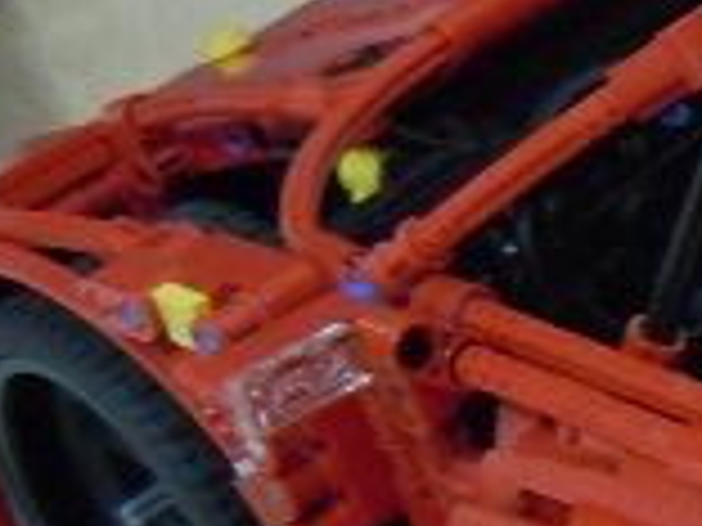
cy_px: 409
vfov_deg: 9.6
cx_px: 1490
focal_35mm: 154
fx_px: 3123
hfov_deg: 11.3
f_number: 3.5
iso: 400
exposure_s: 1/6
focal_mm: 5.4
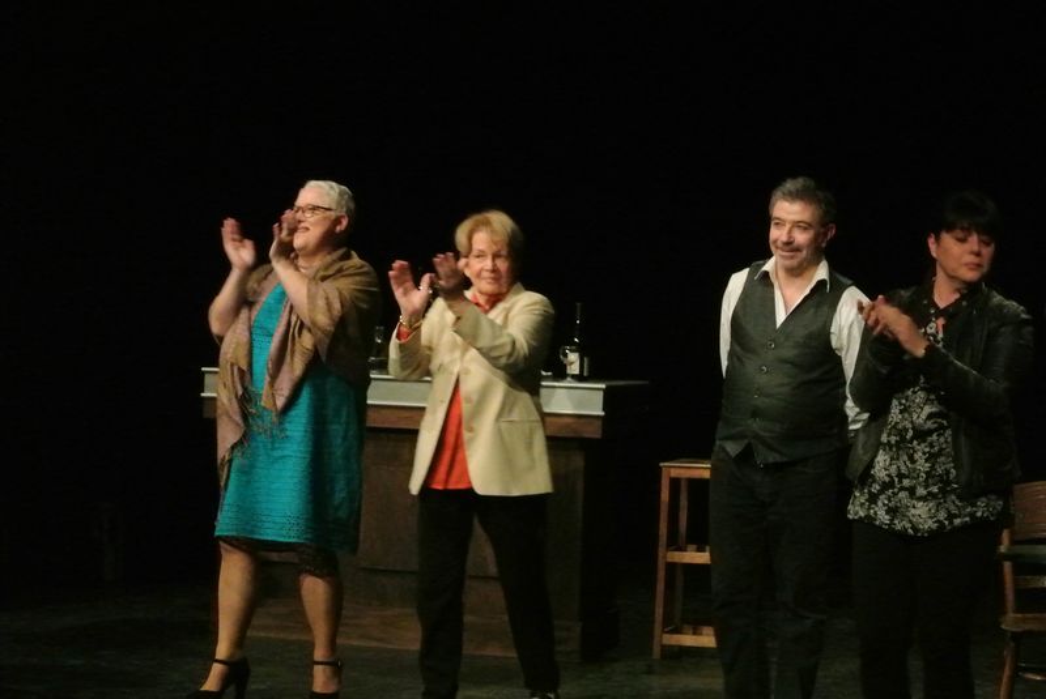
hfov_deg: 25.0
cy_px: 350
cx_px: 523
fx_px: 2356
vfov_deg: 16.9
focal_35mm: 81
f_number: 13
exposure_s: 1/50
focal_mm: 30
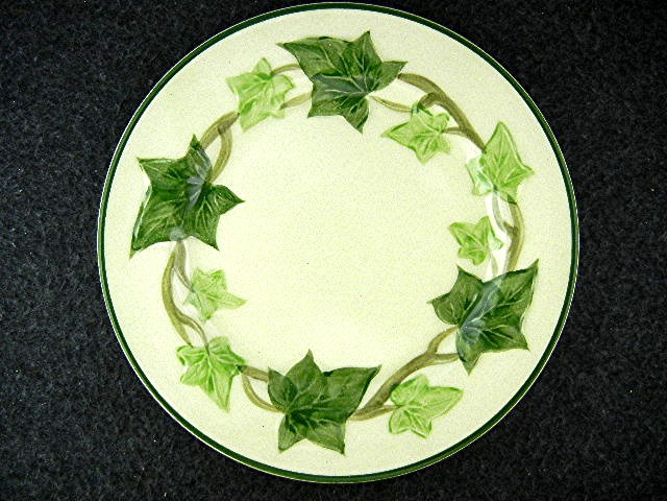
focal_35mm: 30
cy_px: 250
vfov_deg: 46.8
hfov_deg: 60.0
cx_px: 334
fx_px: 578
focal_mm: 5.4
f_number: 3.5
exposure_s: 1/36.5
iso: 400
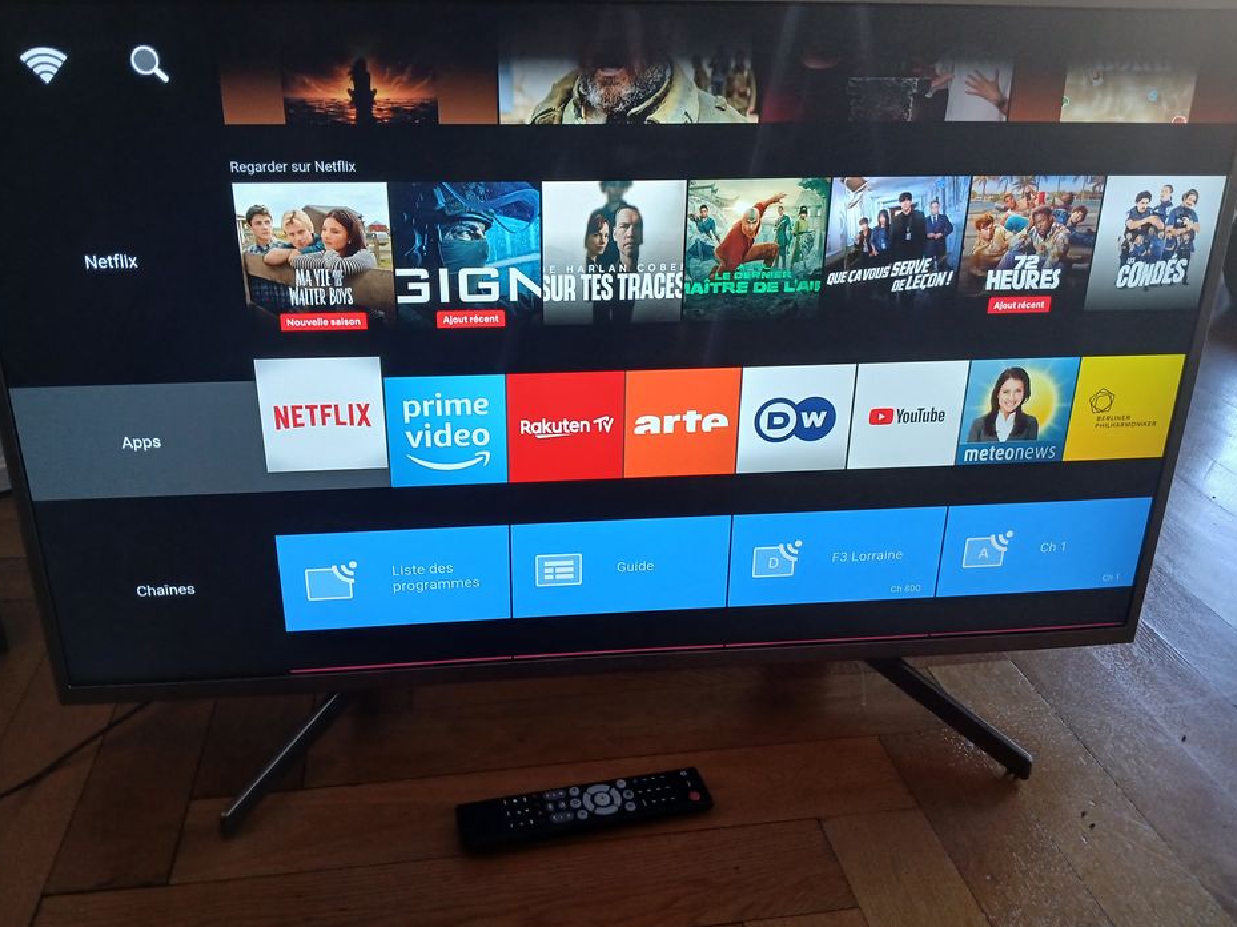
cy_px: 436
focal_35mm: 28
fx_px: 1000
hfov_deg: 63.4
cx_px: 587
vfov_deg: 49.7
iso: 125
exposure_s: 1/50
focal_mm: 3.98
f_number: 1.8
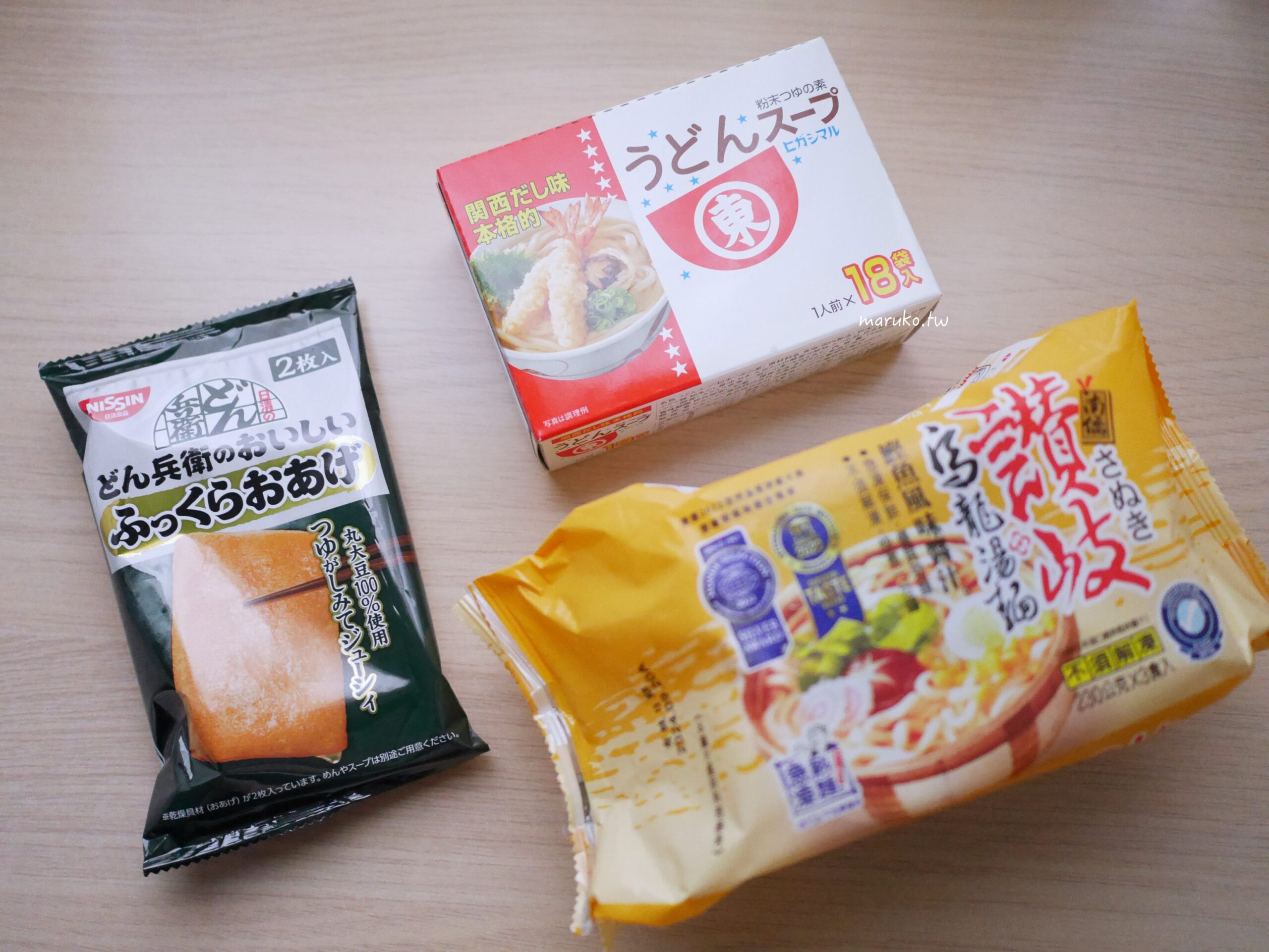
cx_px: 634
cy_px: 476
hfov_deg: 59.9
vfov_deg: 46.8
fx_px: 1100
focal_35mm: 30
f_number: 1.8
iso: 3200
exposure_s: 1/40
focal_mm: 15
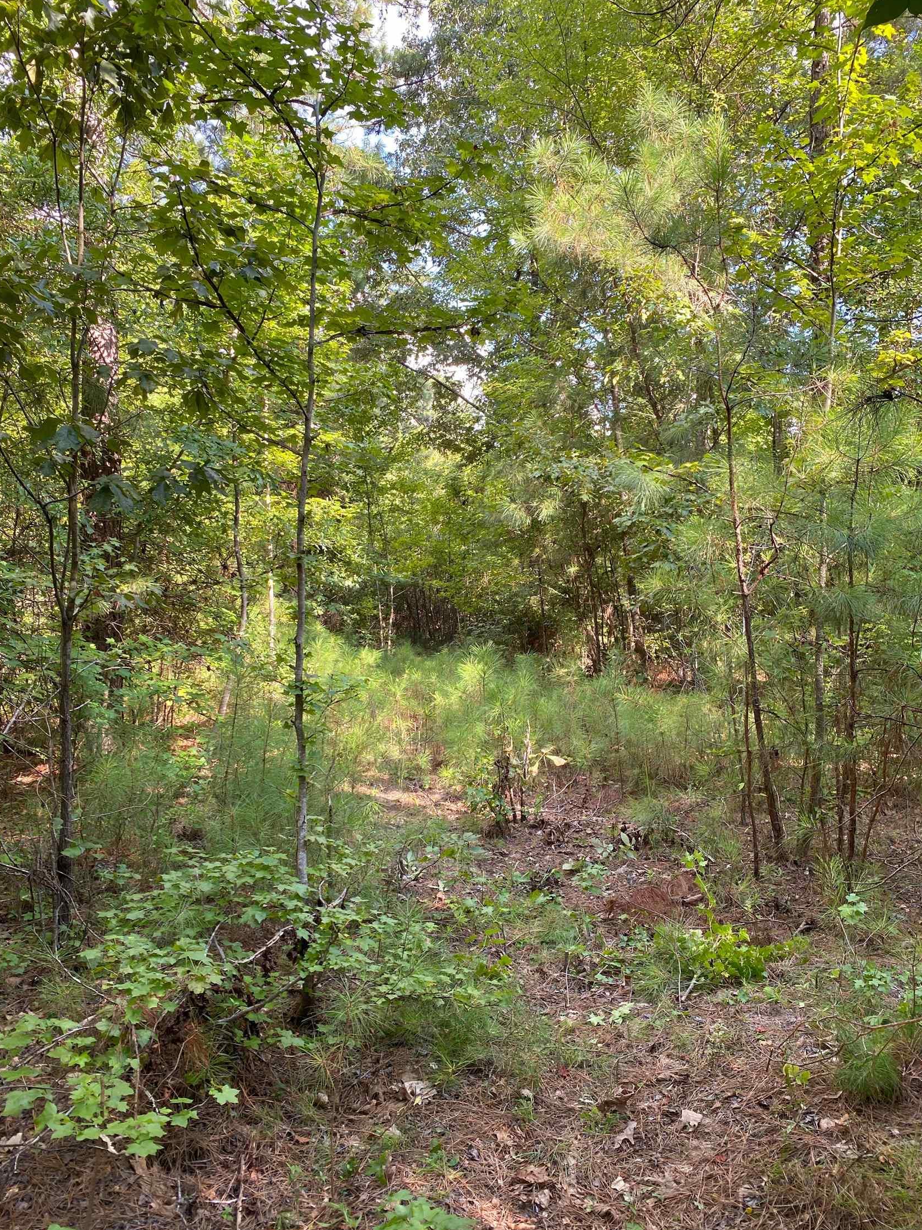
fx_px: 959
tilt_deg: -2.4
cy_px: 626
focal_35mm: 27
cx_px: 477
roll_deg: +0.6
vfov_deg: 65.3
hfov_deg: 51.3
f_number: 1.8
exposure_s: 1/121
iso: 32
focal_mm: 4.25
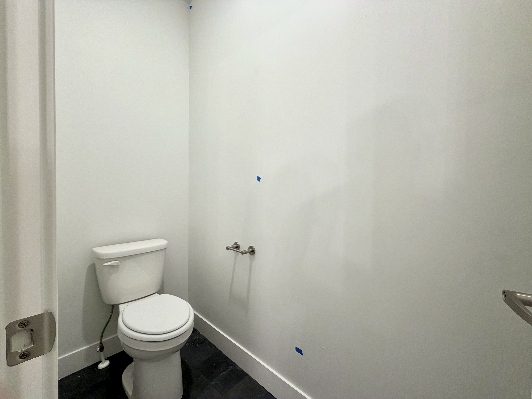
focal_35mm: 14
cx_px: 266
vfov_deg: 85.7
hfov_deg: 102.1
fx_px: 215
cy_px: 200
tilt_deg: -1.2
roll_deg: -0.6
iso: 200
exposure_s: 1/120
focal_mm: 2.22
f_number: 2.2
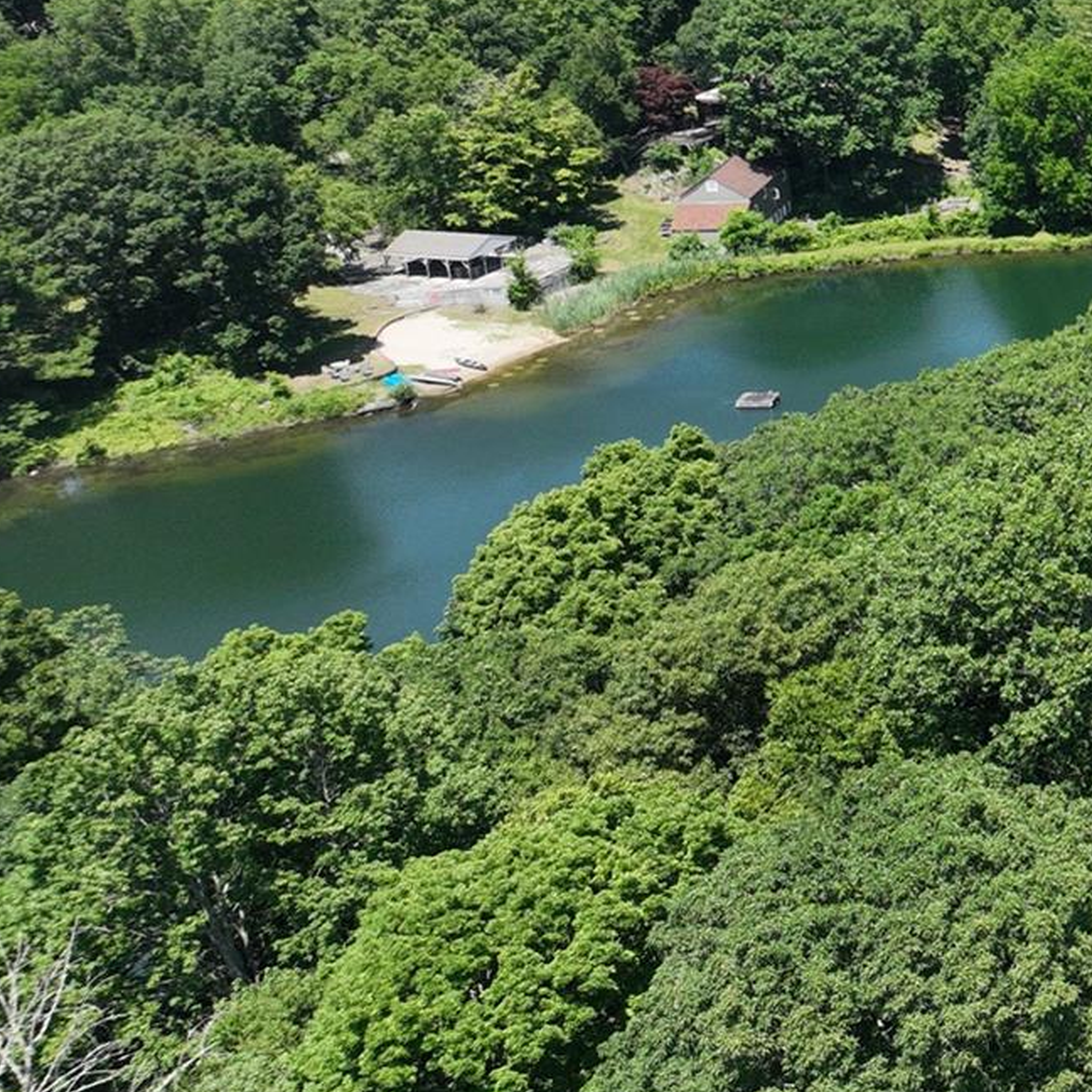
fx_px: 2391
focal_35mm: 67
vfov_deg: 25.4
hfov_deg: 21.3
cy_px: 275
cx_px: 1672
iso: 100
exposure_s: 1/2000
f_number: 2.8
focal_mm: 12.29
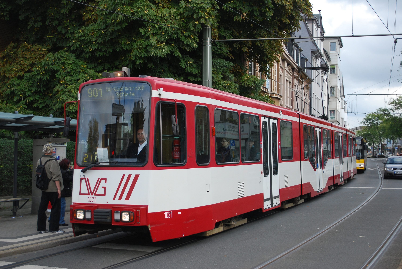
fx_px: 587
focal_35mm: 52
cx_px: 201
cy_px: 134
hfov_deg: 37.8
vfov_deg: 25.8
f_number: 5.3
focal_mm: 35
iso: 320
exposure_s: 1/500
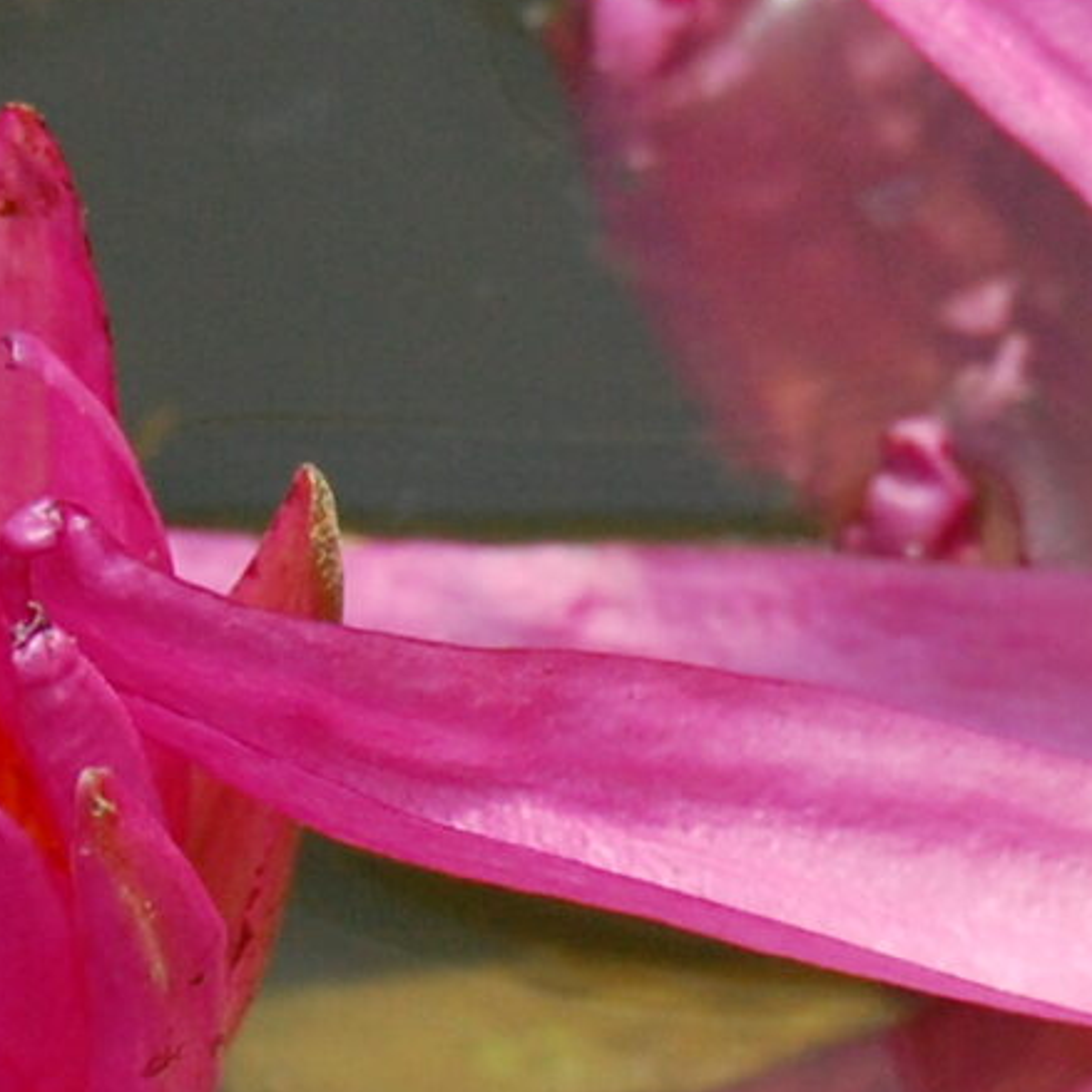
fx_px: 14579
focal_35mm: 408
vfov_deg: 4.3
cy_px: 786
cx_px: 1537
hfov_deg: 4.3
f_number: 11
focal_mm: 55
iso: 800
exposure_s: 1/800
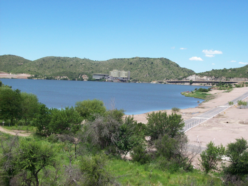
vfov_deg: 26.1
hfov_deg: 34.4
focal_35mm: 56
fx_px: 401
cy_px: 93
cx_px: 124
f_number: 6
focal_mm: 9.4
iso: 80
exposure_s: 1/315
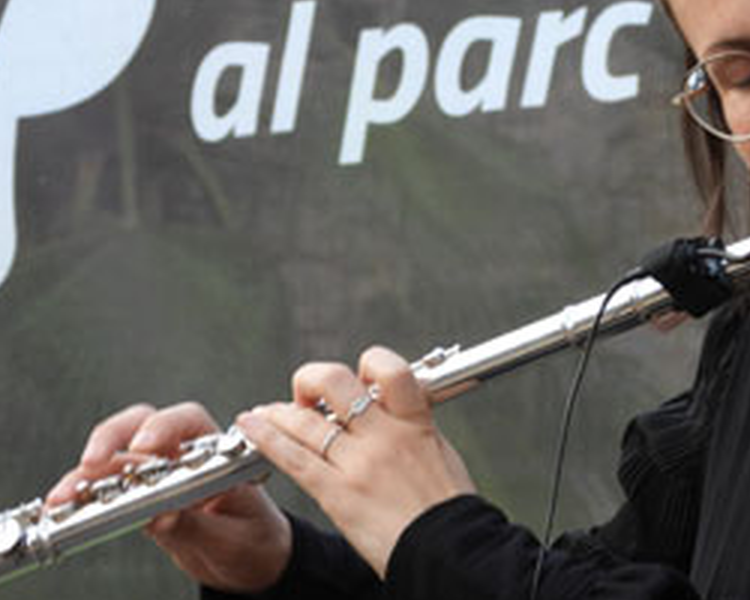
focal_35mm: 279
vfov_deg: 5.5
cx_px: 534
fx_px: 6193
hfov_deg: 6.9
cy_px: 249
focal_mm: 27.9
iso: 100
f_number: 4
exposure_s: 1/60
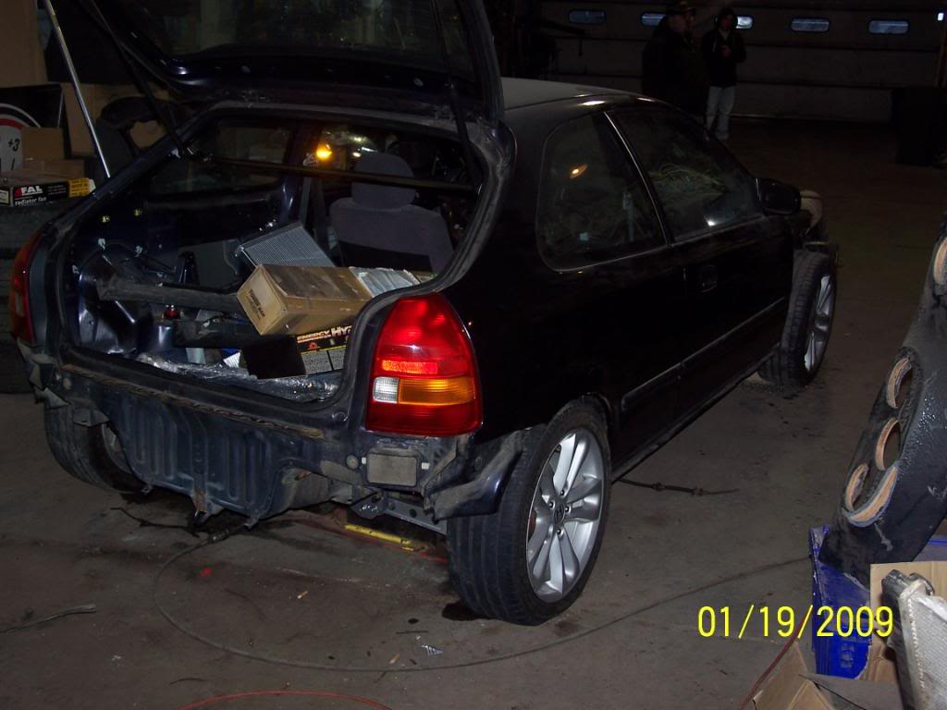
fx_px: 1313
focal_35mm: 48
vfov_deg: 30.3
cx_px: 474
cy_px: 355
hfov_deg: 39.7
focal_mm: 8
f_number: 3.2
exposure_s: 1/60
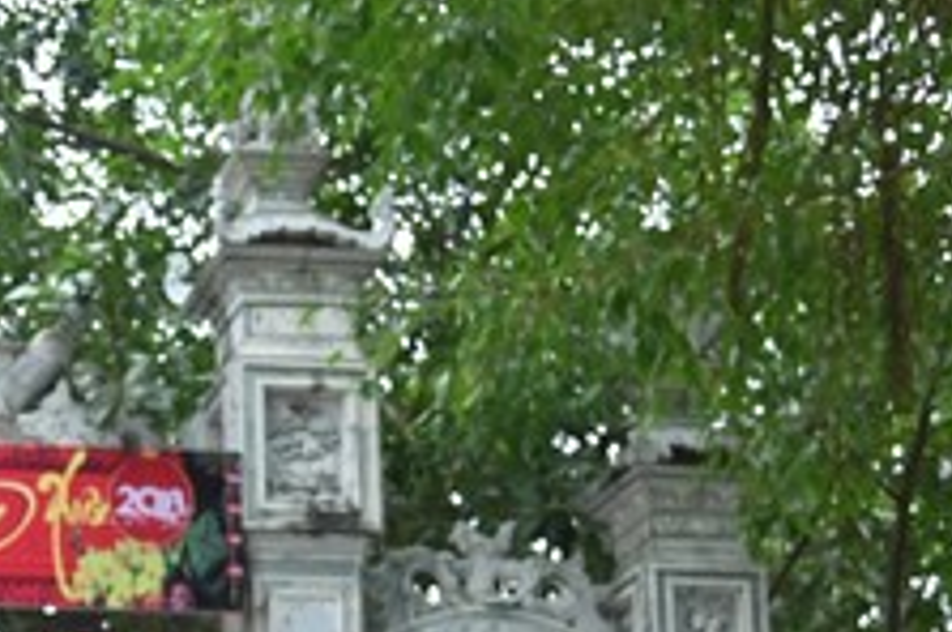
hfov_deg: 19.8
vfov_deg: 13.2
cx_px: -77
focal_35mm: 99
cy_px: 880
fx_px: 2614
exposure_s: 1/100
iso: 250
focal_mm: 34
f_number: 4
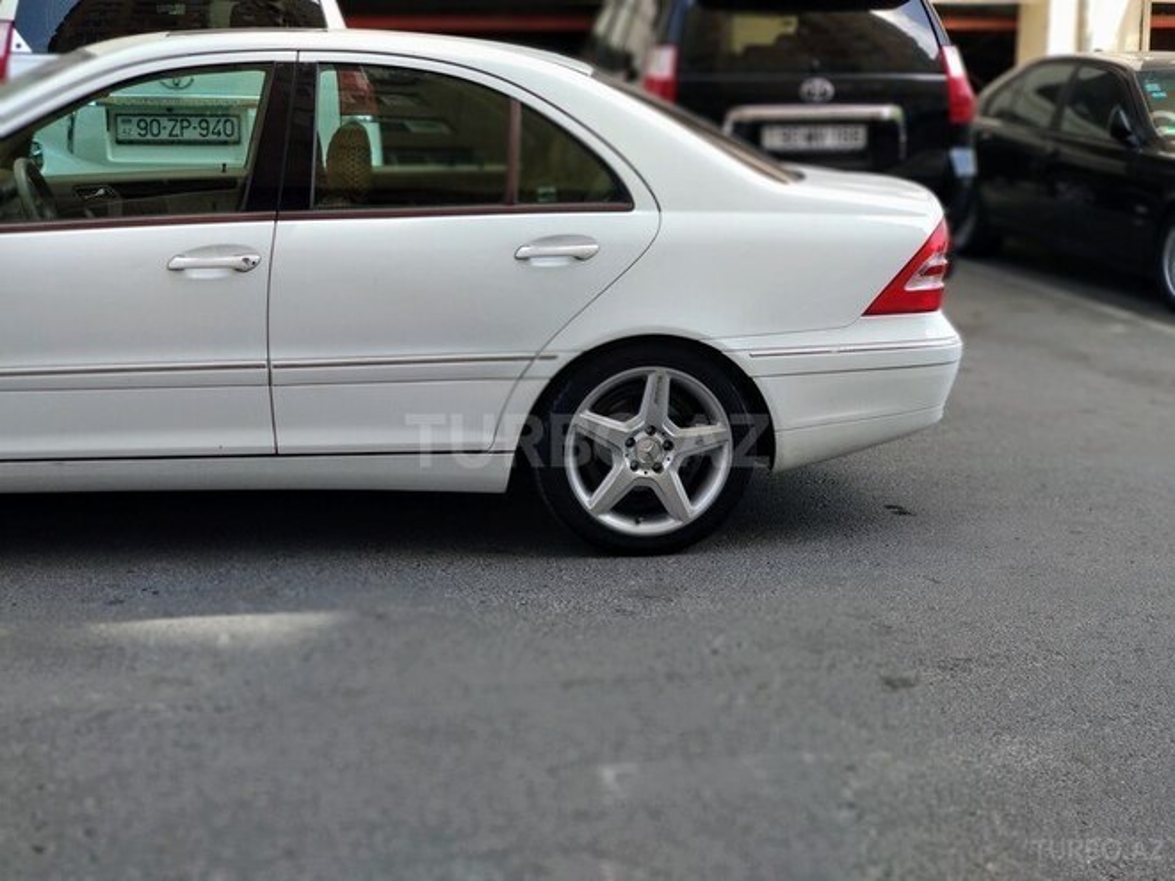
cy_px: 440
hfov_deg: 36.8
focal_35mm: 52
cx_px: 588
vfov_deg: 28.0
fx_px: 1765
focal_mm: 5.99
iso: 100
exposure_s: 1/178
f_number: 2.6
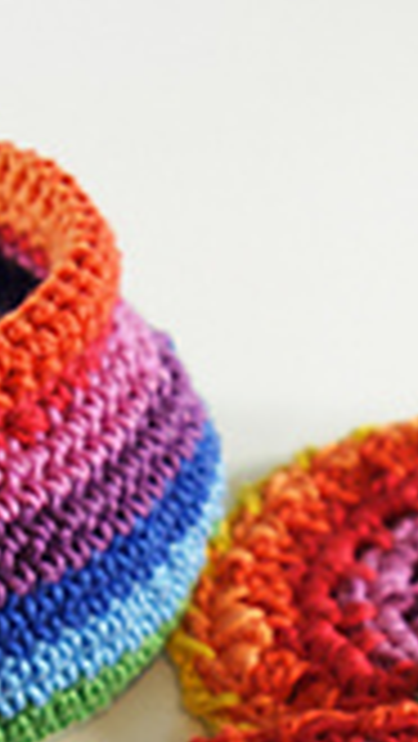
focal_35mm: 114
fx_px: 2243
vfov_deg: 17.9
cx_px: 180
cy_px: 884
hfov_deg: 10.6
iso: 125
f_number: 2.2
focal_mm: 10.4
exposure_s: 1/100
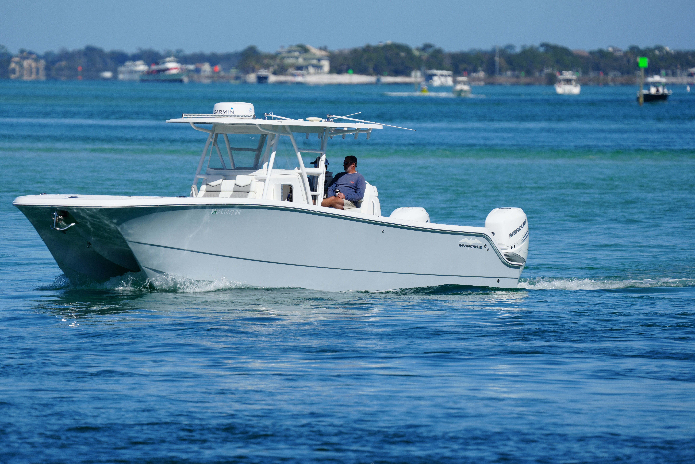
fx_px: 11582
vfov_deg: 2.3
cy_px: 232
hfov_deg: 3.4
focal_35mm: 600
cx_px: 348
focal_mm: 600
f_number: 8
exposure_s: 1/640
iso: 100
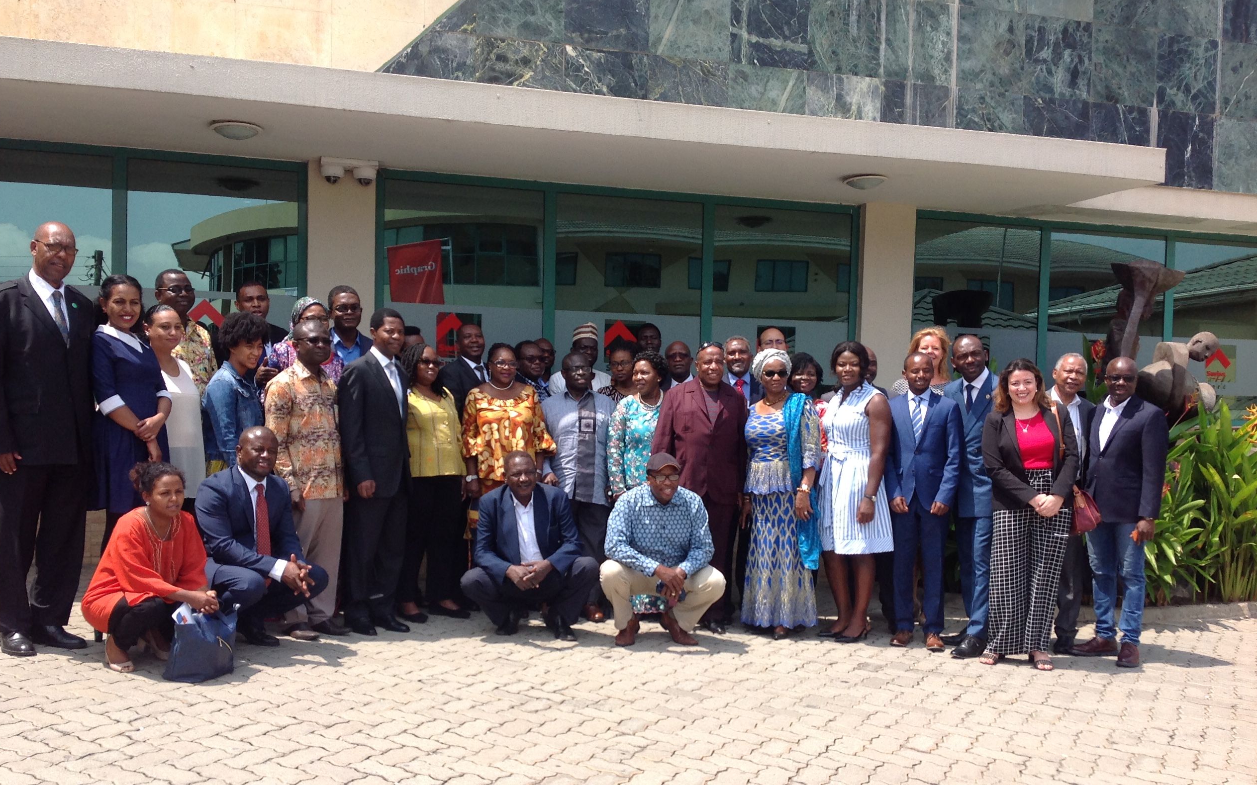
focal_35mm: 38
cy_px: 463
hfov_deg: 51.5
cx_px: 614
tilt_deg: -2.8
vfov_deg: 33.5
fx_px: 1302
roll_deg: -2.3
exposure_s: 1/944
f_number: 2.4
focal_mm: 4.28
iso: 50
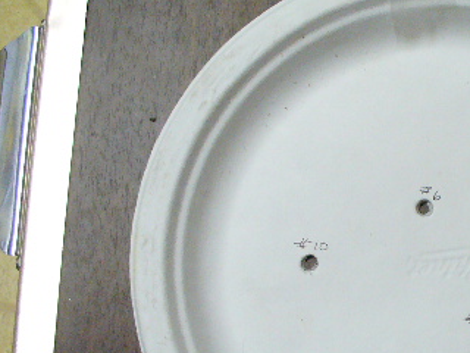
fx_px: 1005
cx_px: 460
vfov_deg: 19.8
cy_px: 265
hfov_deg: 25.2
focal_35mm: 74
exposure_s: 1/10
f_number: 2.8
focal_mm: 6.1
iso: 200
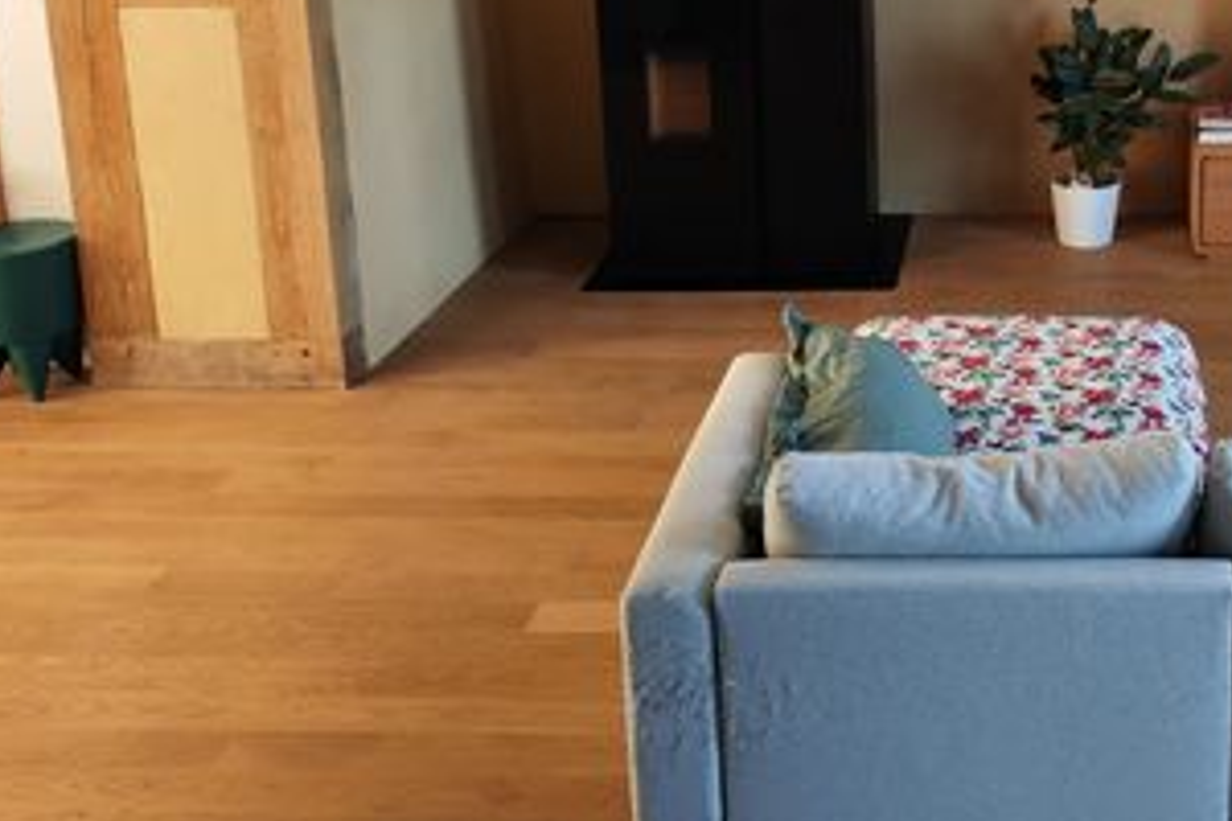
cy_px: 68
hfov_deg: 36.7
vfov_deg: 26.0
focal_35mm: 50
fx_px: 1711
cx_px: 1146
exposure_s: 1/33.3
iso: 139
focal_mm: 4.68
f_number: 1.8
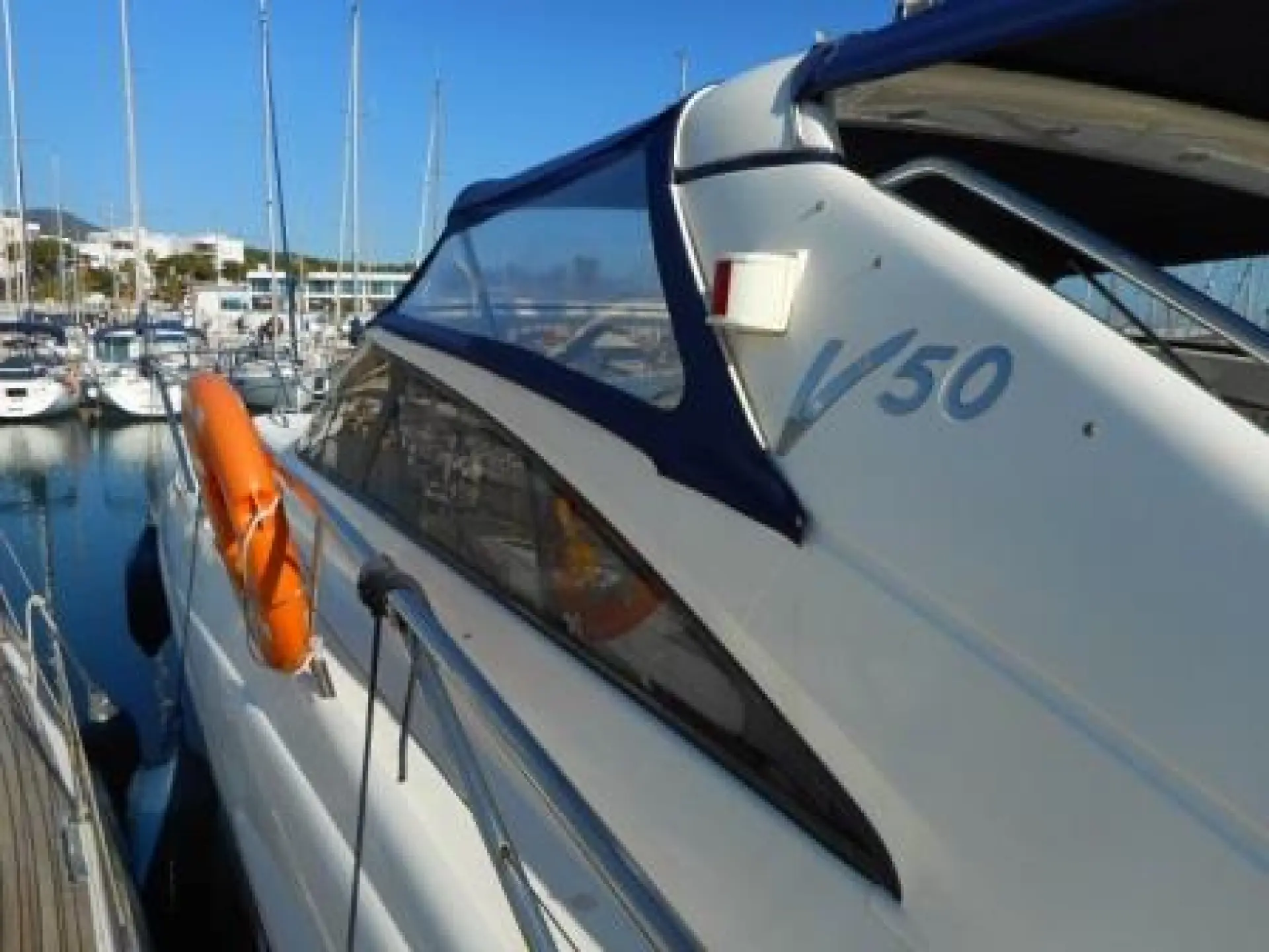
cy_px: 476
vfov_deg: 54.9
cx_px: 634
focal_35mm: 25
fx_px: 916
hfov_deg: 69.4
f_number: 3.7
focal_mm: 4.5
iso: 80
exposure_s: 1/1250
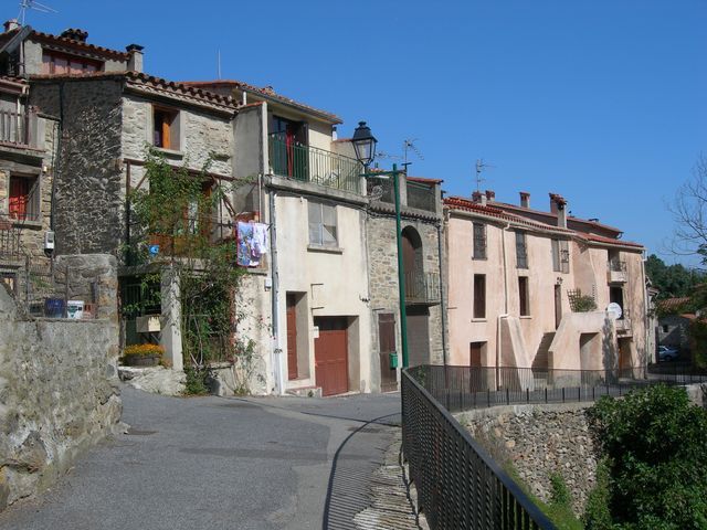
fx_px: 776
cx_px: 354
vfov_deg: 37.7
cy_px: 265
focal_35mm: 38
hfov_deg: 49.0
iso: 50
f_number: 4.8
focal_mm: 7.8
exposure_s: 1/753
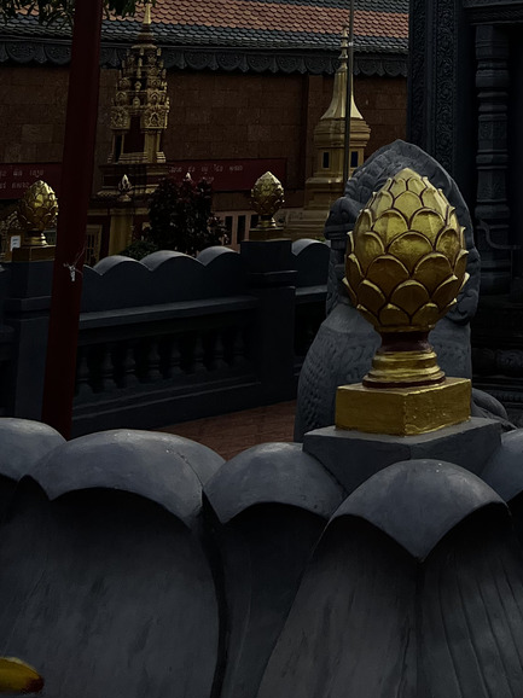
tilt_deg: +15.6
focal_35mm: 72
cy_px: -251
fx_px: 1451
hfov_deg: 19.2
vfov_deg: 23.4
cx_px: 638
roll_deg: +0.9
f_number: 1.5
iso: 50
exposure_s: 1/4115
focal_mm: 5.7
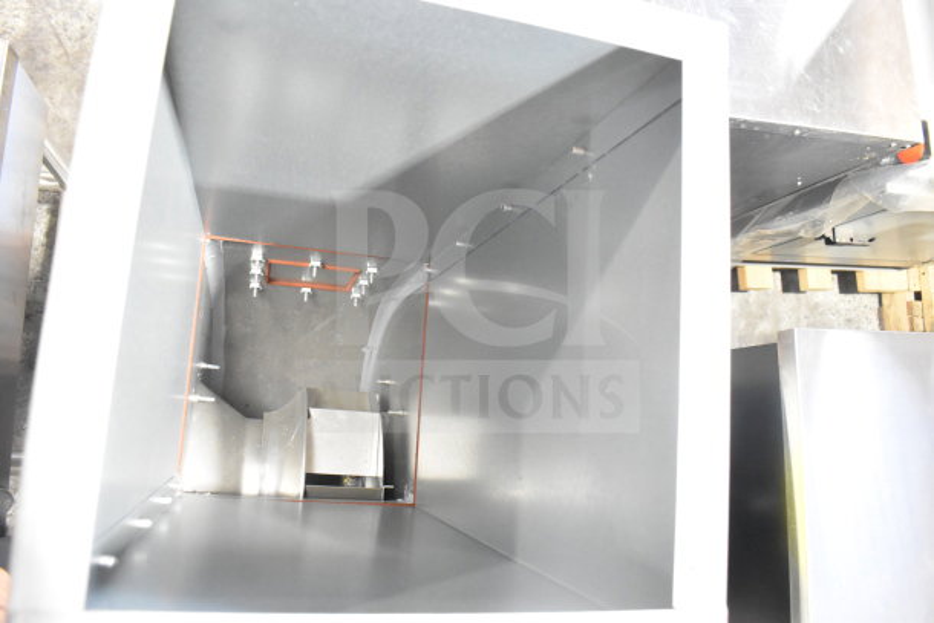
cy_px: 312
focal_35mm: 27
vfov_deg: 48.0
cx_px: 467
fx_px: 701
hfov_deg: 67.4
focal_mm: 18
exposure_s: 1/125
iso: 6400
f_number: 5.6
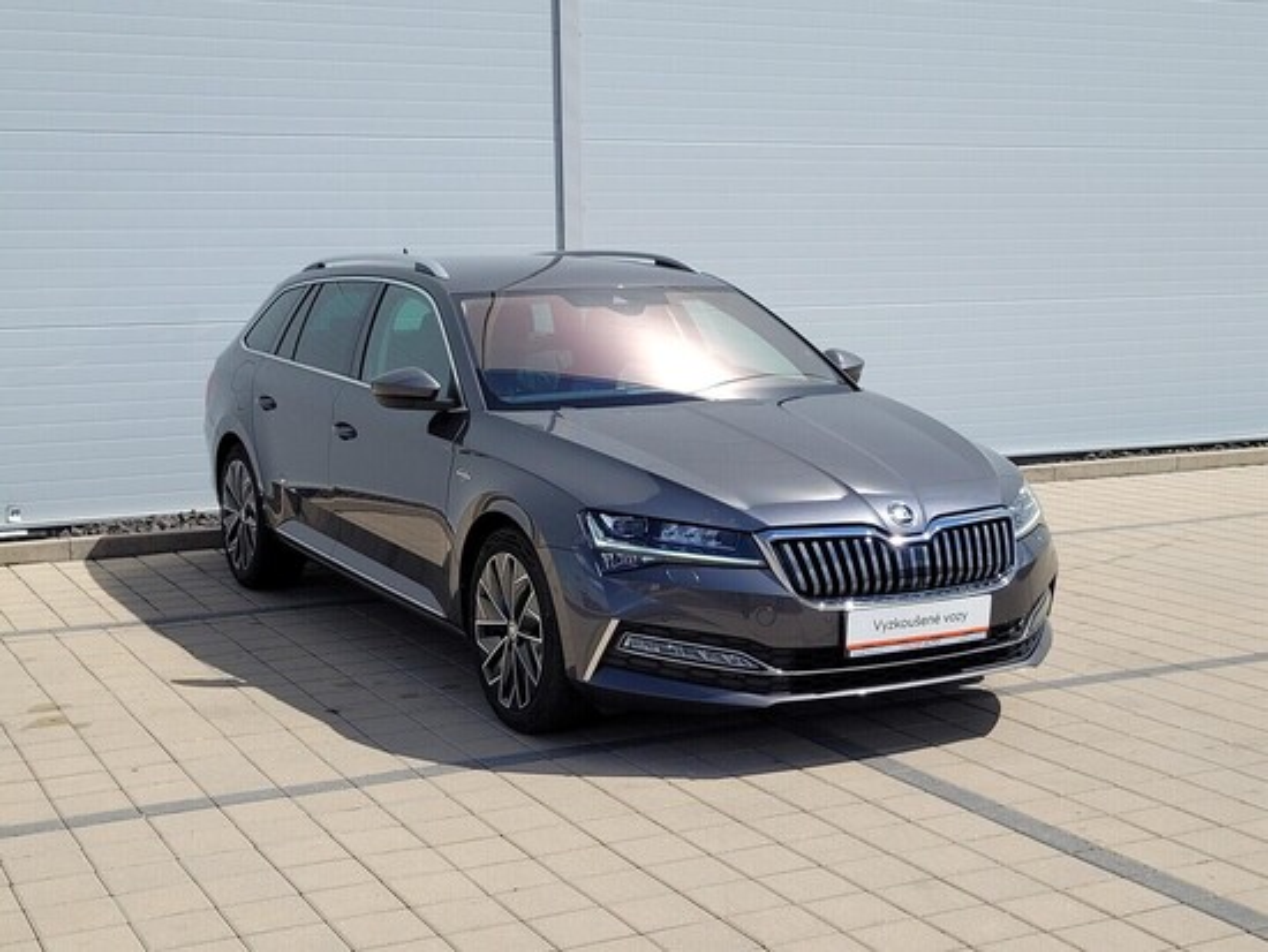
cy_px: 476
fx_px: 953
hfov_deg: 67.3
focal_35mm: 26
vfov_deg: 53.1
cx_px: 634
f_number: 1.8
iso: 40
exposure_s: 1/2866
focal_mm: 5.4
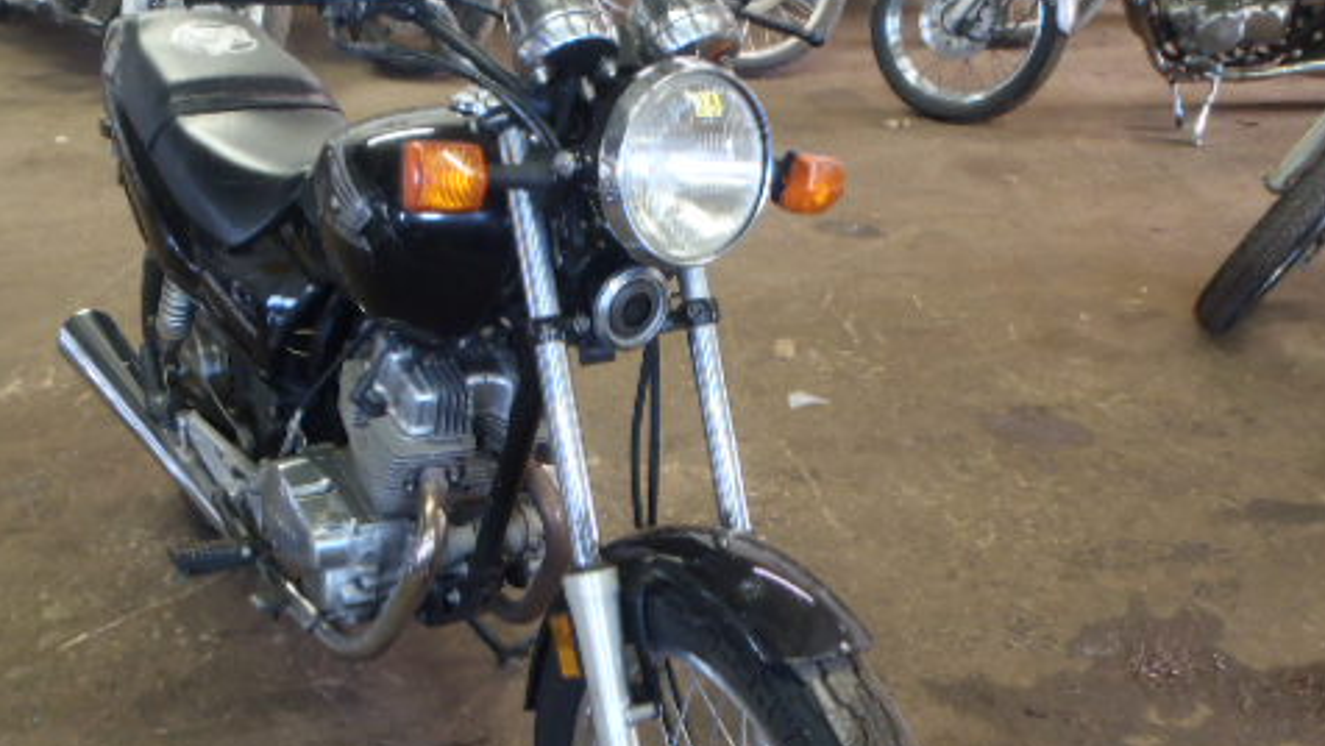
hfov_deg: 49.2
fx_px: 1441
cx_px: 568
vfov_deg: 28.6
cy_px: 562
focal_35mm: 41
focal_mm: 5
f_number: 3.5
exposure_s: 1/5
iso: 200
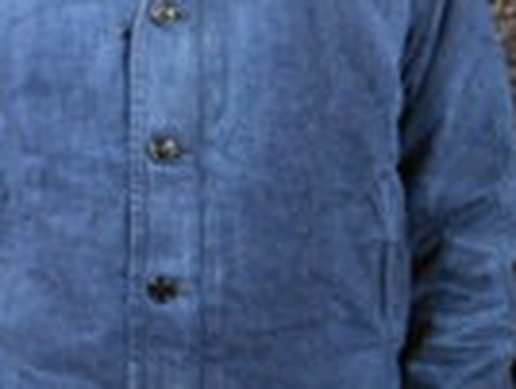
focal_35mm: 73
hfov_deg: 26.4
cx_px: 150
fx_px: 1090
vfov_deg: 20.2
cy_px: 194
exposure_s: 1/13
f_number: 3.7
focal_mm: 5
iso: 400
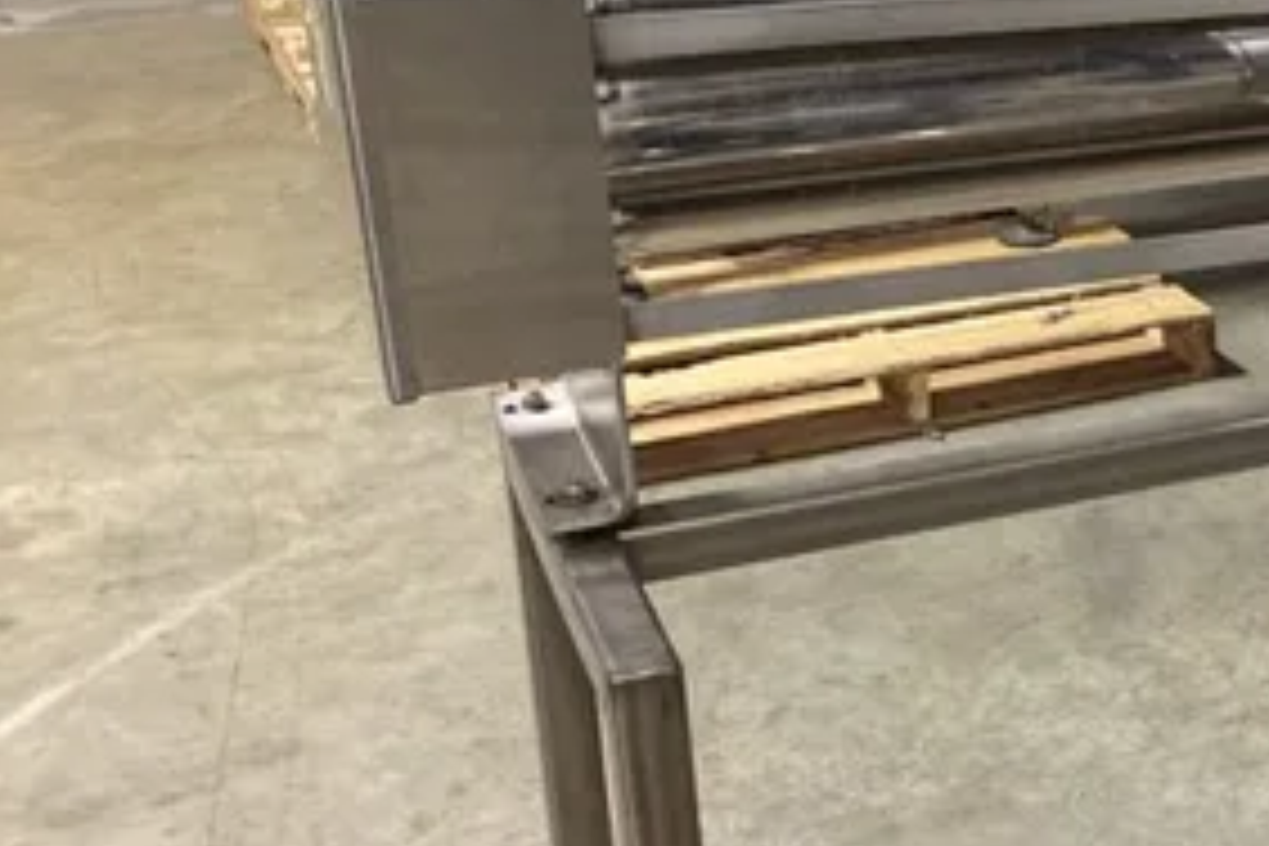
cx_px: 1629
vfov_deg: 18.9
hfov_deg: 24.6
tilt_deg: -20.2
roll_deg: -1.9
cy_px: 313
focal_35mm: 72
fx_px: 2538
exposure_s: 1/60
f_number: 1.8
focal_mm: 4.25
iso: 500
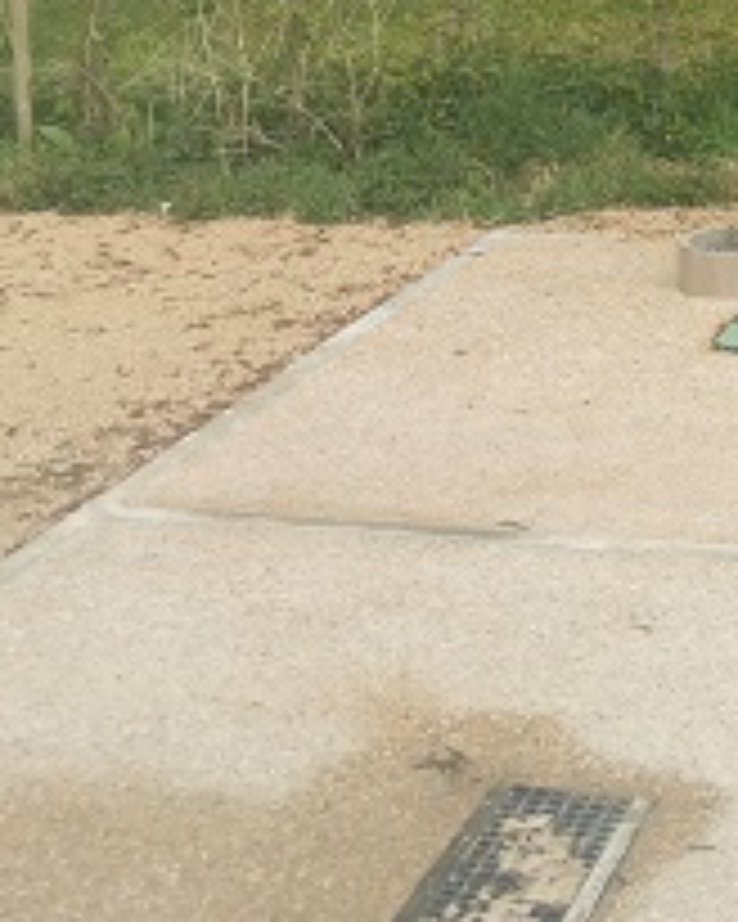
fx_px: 2102
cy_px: 0
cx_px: 828
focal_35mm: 77
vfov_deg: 23.7
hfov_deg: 19.0
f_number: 1.8
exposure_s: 1/1144
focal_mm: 5.58
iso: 50
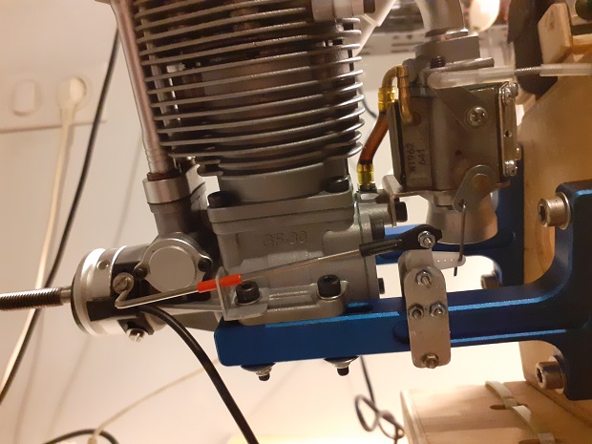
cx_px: 296
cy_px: 222
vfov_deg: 51.4
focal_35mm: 27
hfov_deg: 65.3
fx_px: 462
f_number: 1.9
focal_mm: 3.6
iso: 500
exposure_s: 1/20
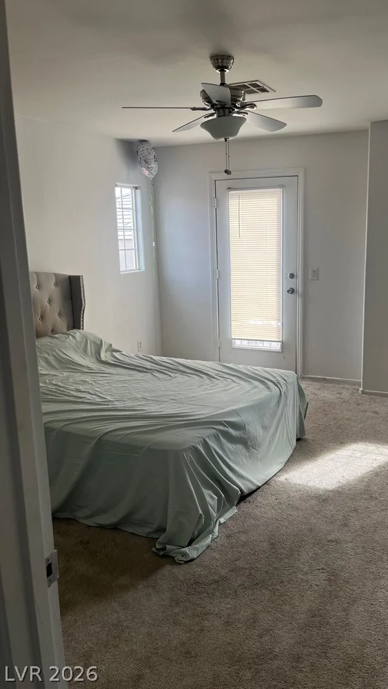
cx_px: 263
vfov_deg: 66.0
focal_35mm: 29
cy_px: 337
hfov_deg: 39.7
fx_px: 530
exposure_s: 1/164
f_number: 1.6
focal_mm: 5.1
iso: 50
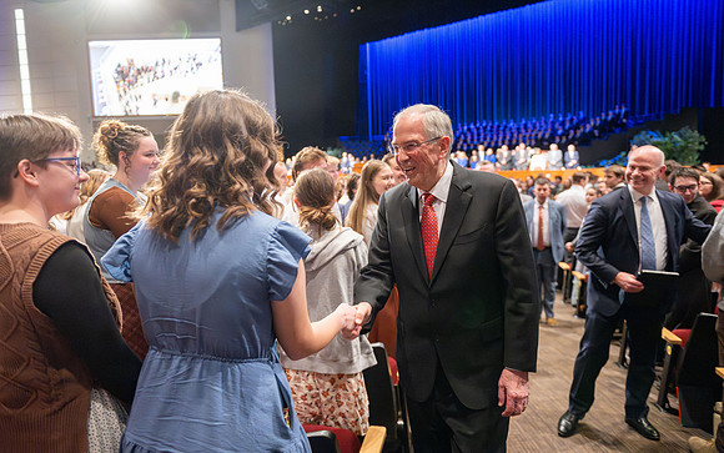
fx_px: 483
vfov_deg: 50.2
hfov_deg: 73.7
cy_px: 212
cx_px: 362
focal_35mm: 24
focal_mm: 24
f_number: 2.8
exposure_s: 1/250
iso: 8000
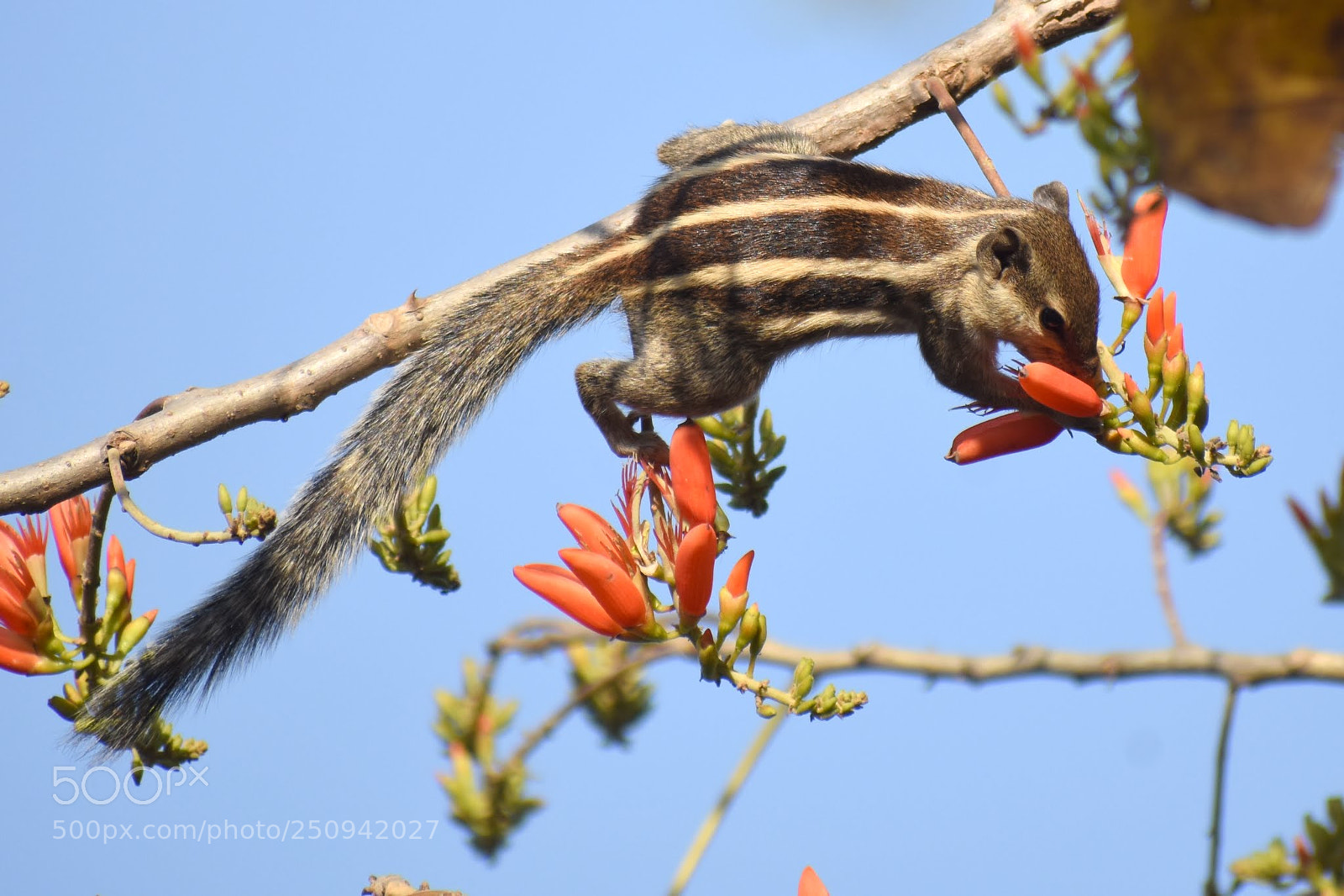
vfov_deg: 3.1
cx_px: 672
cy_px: 448
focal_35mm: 450
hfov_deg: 4.6
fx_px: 16795
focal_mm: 300
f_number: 6.3
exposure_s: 1/1000
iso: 250
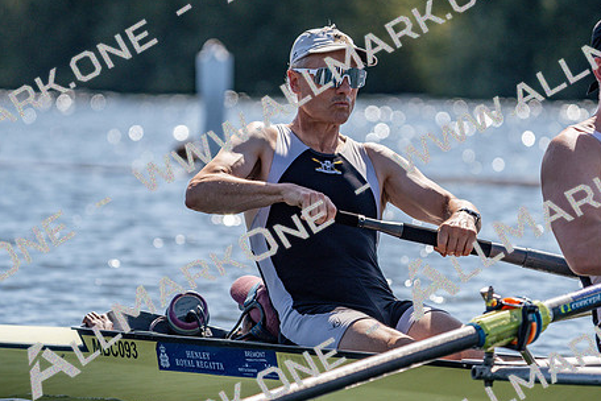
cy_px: 196
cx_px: 295
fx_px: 6260
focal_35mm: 375
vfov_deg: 3.7
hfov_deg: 5.5
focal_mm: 295
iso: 320
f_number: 5.6
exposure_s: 1/2000
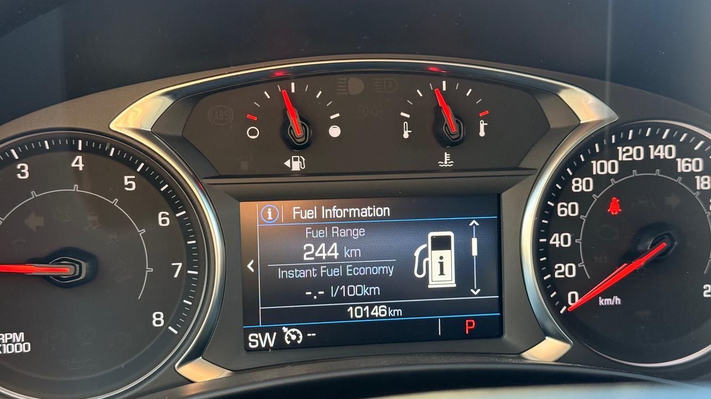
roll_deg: -1.8
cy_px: 208
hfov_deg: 39.2
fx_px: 999
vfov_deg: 22.6
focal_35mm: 53
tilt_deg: -13.6
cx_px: 355
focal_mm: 6.76
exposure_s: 1/75
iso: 200
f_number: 1.78
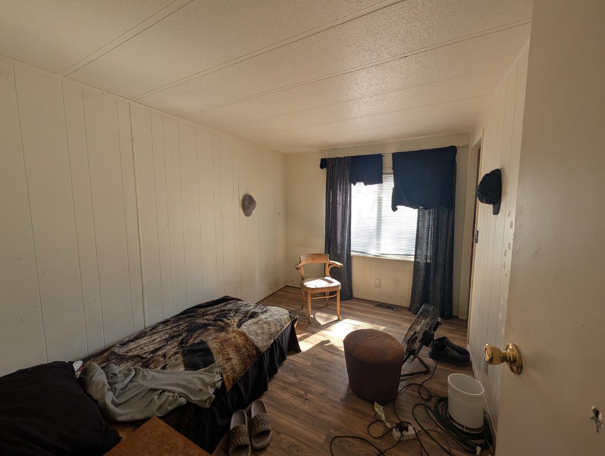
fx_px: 210
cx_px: 302
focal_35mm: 12
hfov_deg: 110.5
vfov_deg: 94.6
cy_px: 228
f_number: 1.7
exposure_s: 1/313
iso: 119
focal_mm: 2.02
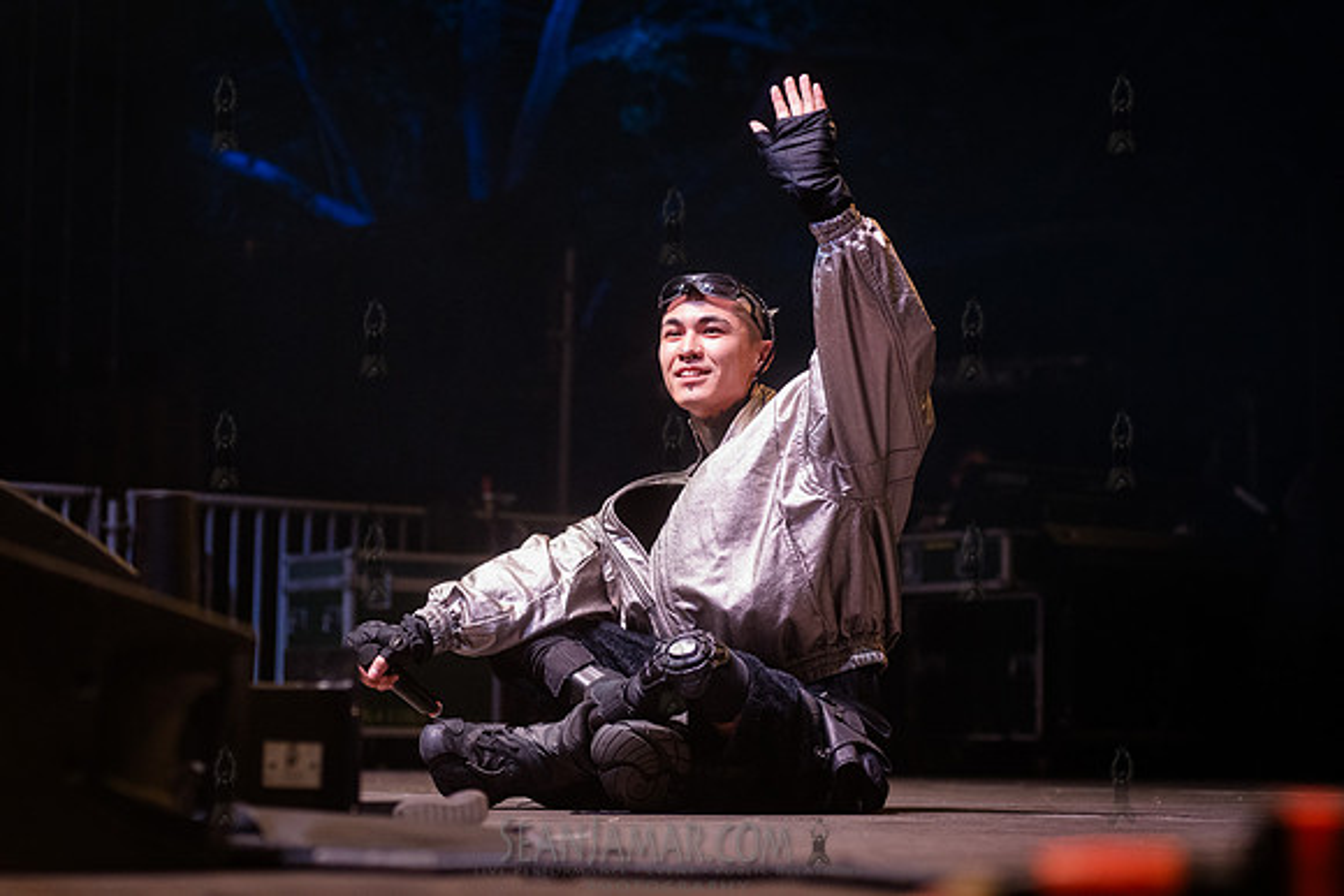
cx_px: 672
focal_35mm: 80
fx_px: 2987
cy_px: 448
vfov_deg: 17.1
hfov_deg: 25.4
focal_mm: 80
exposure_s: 1/500
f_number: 4
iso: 5000
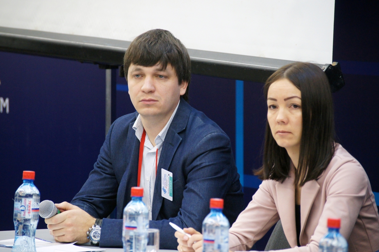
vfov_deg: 5.7
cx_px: 190
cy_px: 126
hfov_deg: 8.6
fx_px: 2523
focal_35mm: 240
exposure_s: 1/30
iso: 1600
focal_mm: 160
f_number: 5
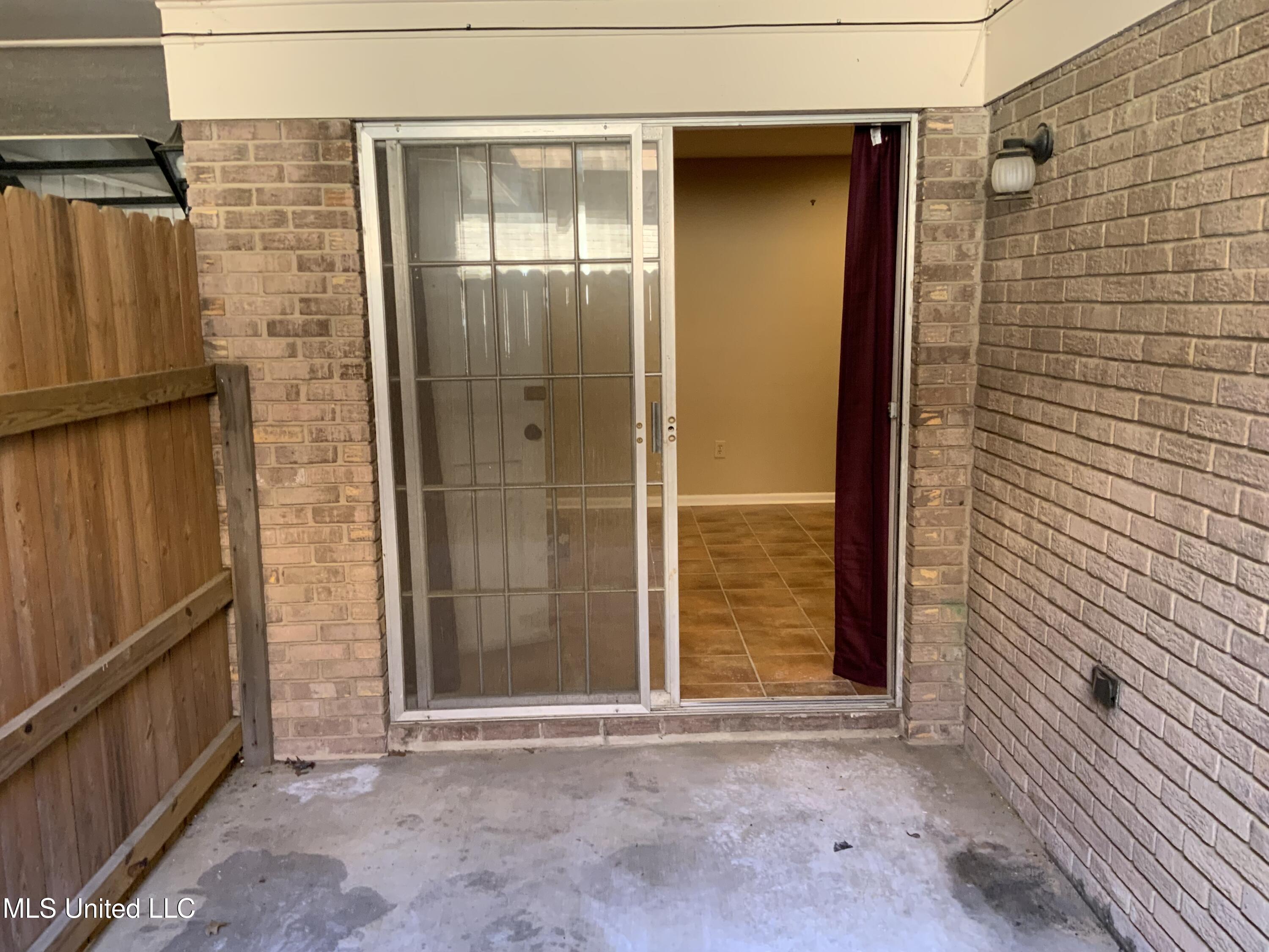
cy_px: 476
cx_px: 634
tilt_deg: -8.1
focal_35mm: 29
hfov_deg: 61.7
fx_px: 1063
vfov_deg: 48.2
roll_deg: +0.8
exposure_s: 1/60
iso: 125
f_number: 1.8
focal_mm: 3
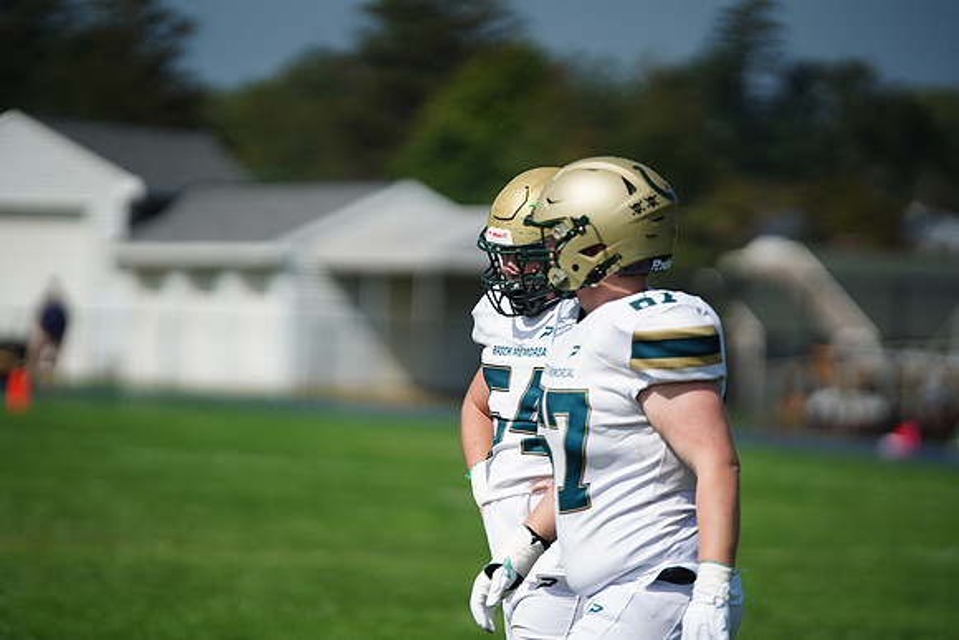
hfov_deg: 6.9
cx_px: 480
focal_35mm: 300
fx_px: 7993
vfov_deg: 4.6
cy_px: 320
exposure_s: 1/8000
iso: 400
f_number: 2.8
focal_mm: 300
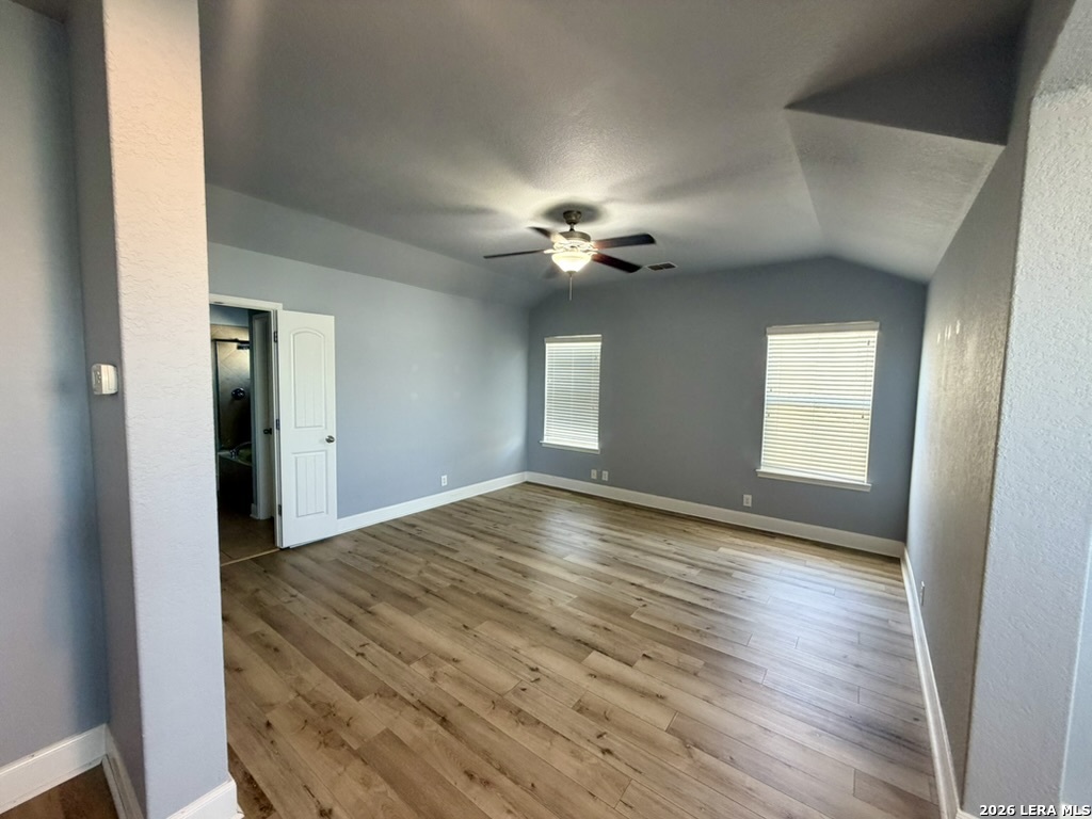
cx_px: 546
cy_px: 410
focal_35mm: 14
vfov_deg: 85.7
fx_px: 442
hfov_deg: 102.1
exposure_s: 1/60
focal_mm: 2.22
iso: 200
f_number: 2.2
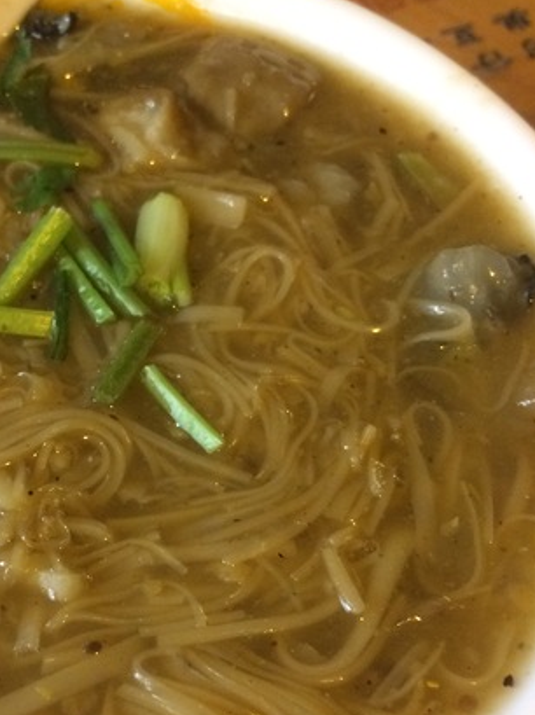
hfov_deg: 26.7
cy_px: 382
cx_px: 68
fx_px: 1094
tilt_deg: -54.9
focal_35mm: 53
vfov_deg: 36.2
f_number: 2.2
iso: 320
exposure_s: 1/15
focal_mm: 4.15
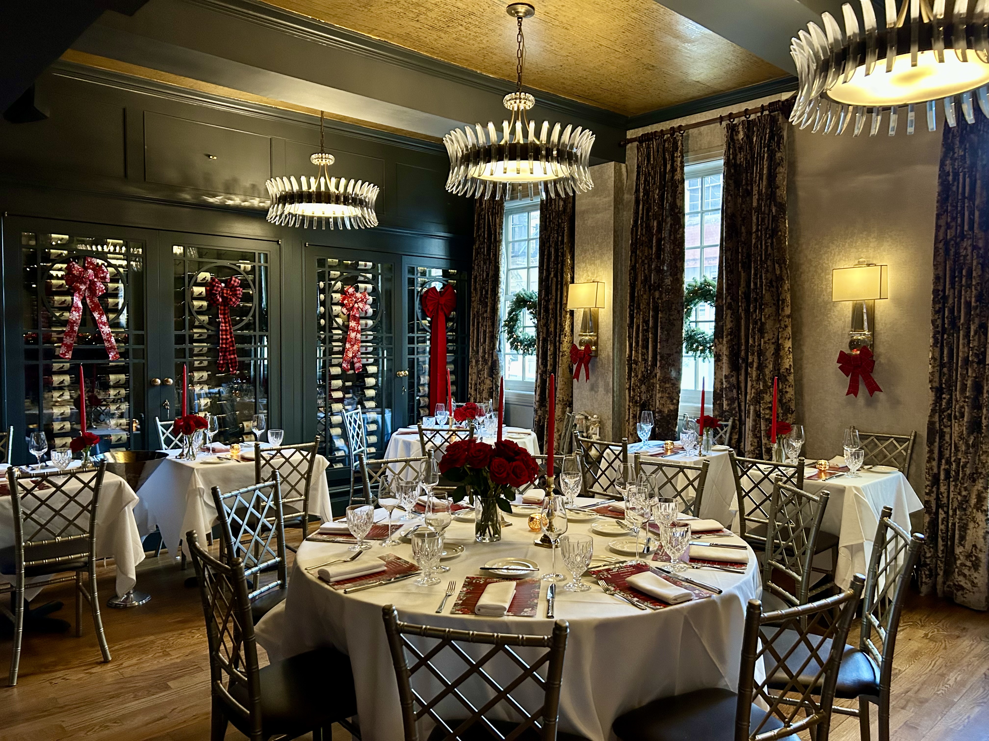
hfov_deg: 67.3
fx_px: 743
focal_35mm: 26
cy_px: 370
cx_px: 494
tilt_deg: +0.4
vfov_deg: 53.1
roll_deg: +0.3
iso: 500
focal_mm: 5.7
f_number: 1.5
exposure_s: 1/30
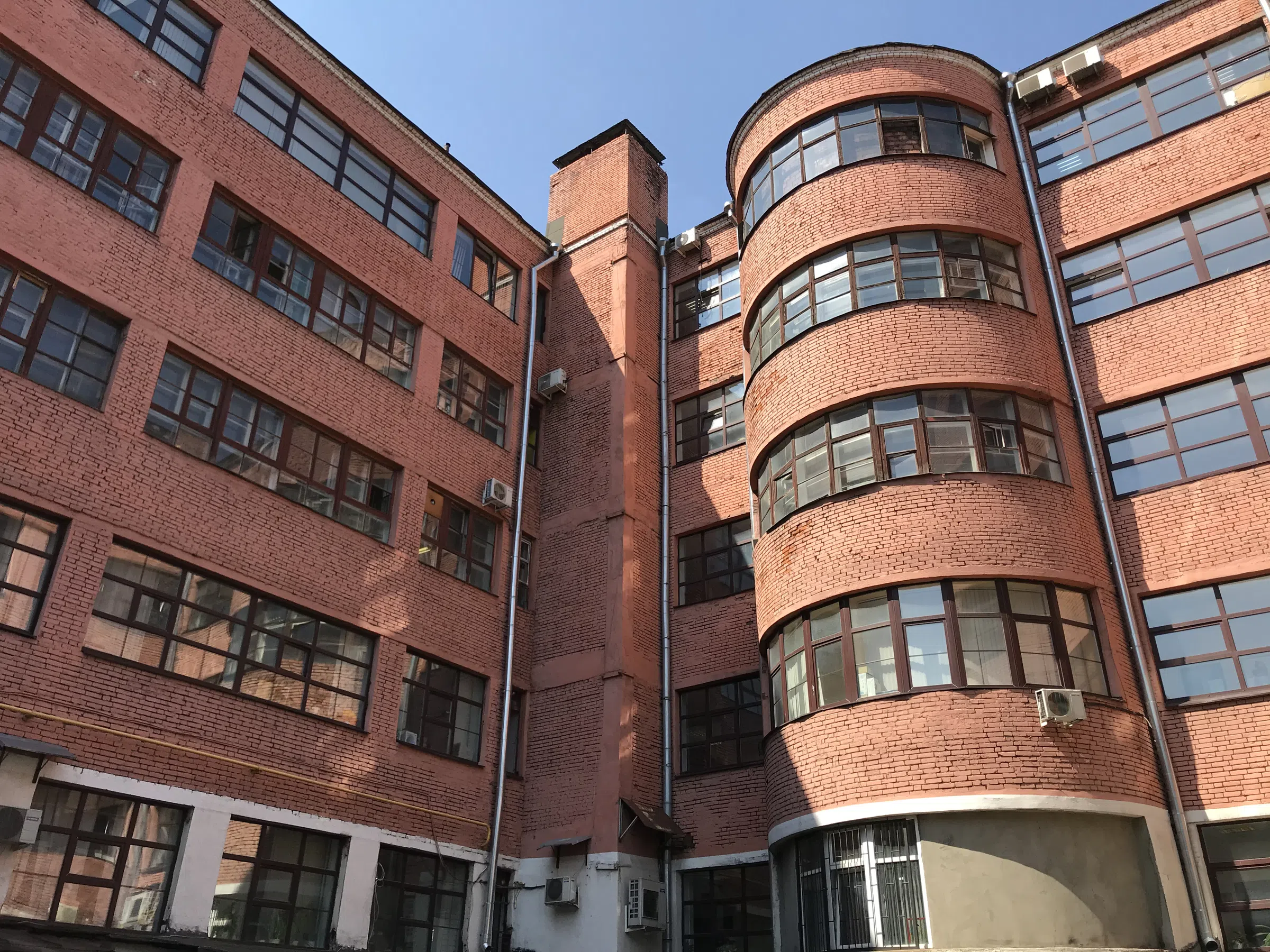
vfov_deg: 49.7
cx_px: 635
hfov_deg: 63.4
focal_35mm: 28
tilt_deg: +31.9
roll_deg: +1.4
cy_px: 476
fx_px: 1027
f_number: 1.8
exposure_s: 1/1100
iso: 20
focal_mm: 3.99
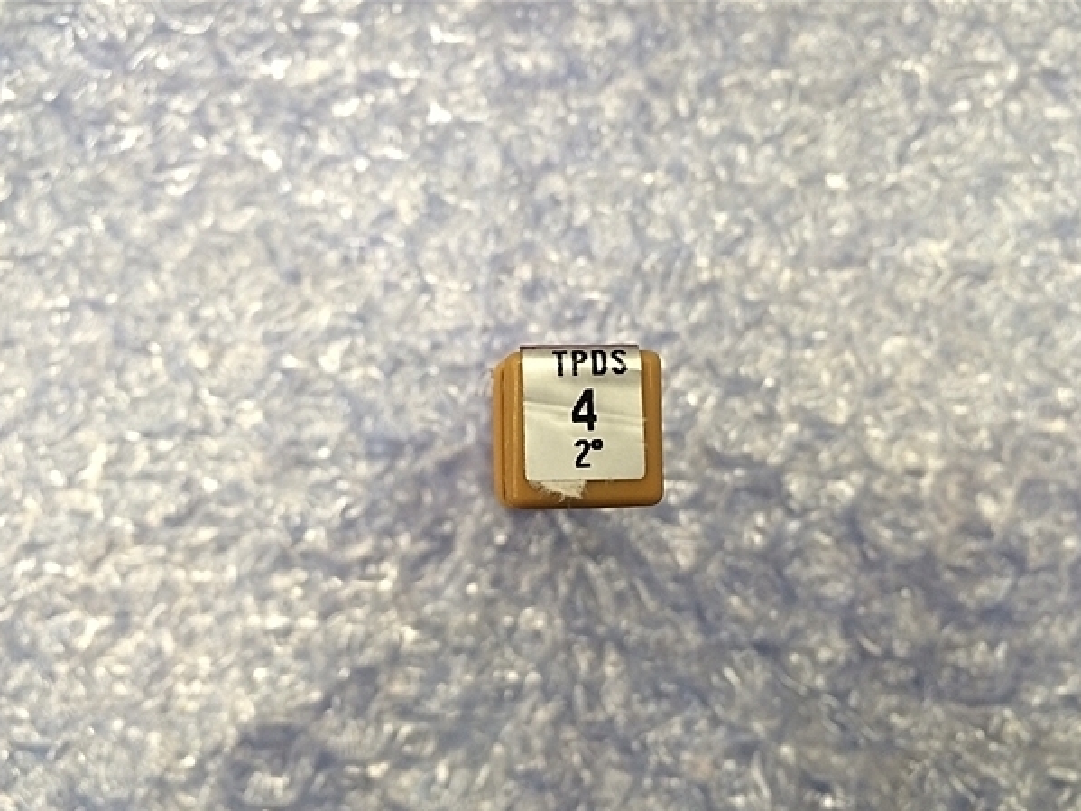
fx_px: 968
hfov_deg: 58.3
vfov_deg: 45.4
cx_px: 514
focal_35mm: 31
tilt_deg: -82.8
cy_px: 432
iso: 64
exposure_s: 1/30
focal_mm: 4.15
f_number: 2.2
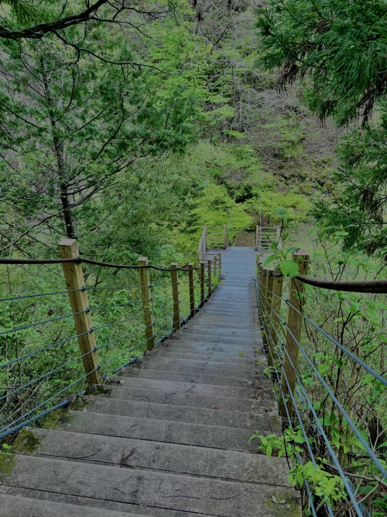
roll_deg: +2.8
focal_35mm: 26
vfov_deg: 67.3
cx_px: 194
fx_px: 388
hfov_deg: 53.1
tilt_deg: -26.6
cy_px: 258
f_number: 1.6
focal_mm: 5.96
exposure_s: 1/153
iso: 32
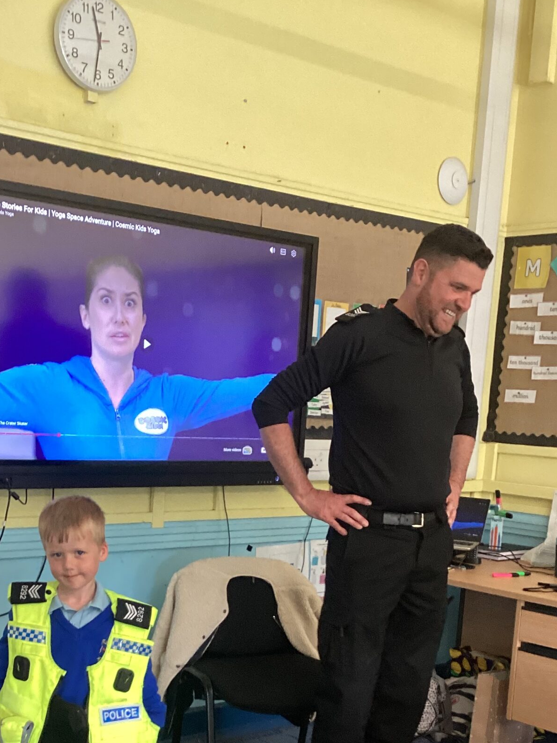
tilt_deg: -12.5
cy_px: 593
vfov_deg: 36.9
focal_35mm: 50
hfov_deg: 29.0
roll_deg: -4.2
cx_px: 221
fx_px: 1073
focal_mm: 3.3
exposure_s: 1/50
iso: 200
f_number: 2.4
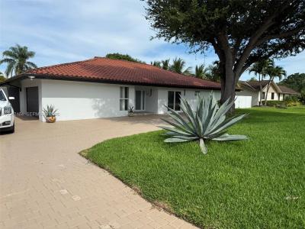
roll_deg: -0.8
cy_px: 114
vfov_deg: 56.8
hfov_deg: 71.6
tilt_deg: -4.6
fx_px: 211
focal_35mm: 24
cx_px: 152
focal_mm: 6.76
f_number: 1.78
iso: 80
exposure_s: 1/5319
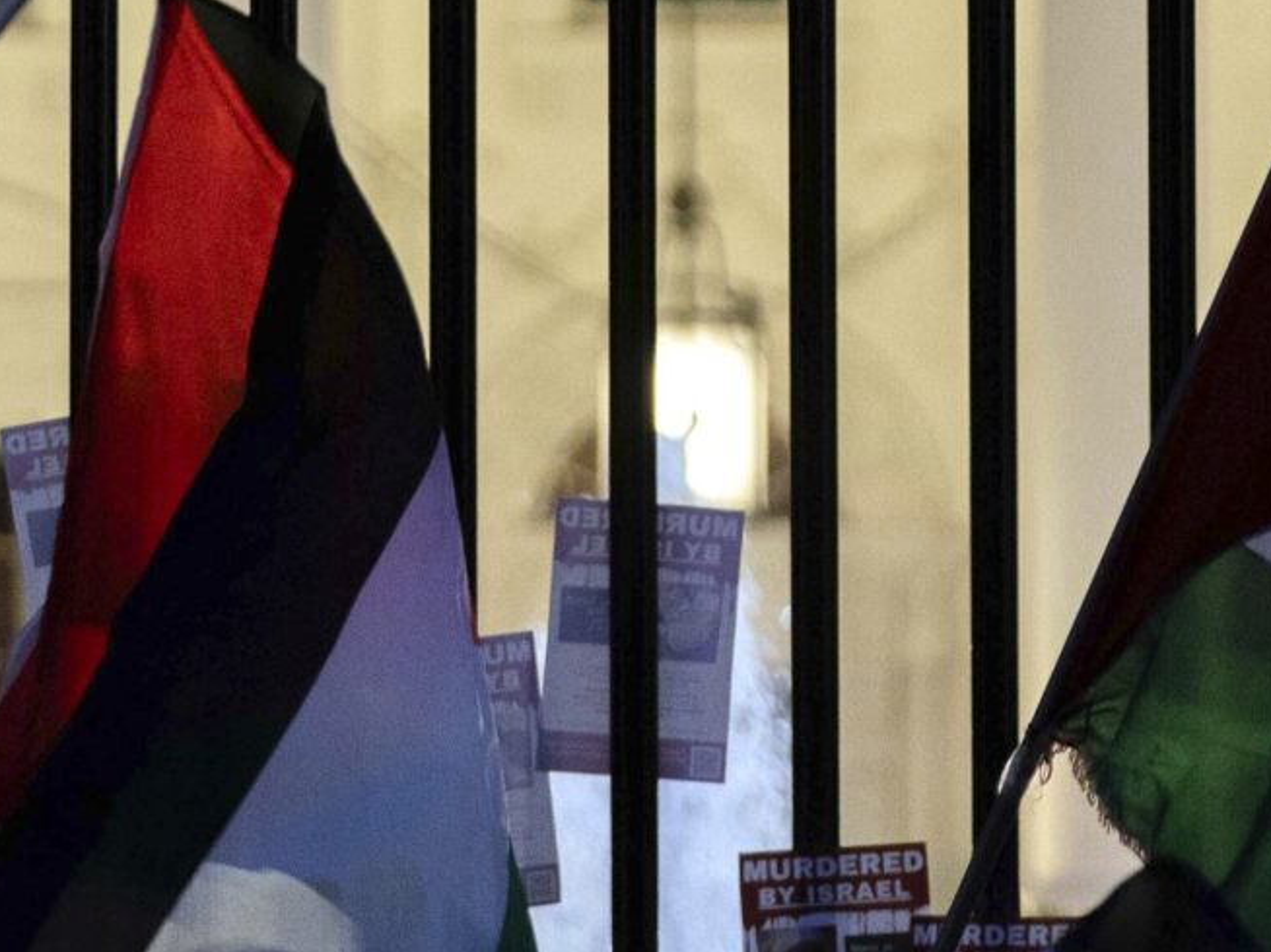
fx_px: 15893
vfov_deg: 3.4
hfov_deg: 4.6
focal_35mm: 433
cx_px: 474
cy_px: -559
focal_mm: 115
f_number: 2.8
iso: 2500
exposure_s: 1/320
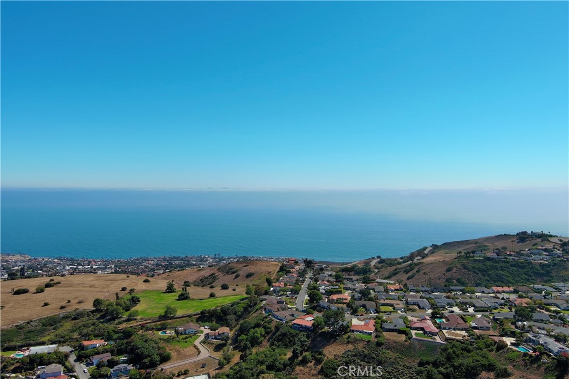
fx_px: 458
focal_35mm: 29
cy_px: 190
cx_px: 284
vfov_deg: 45.0
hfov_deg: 63.7
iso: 102
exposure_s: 1/3115
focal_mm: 10.57
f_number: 2.8
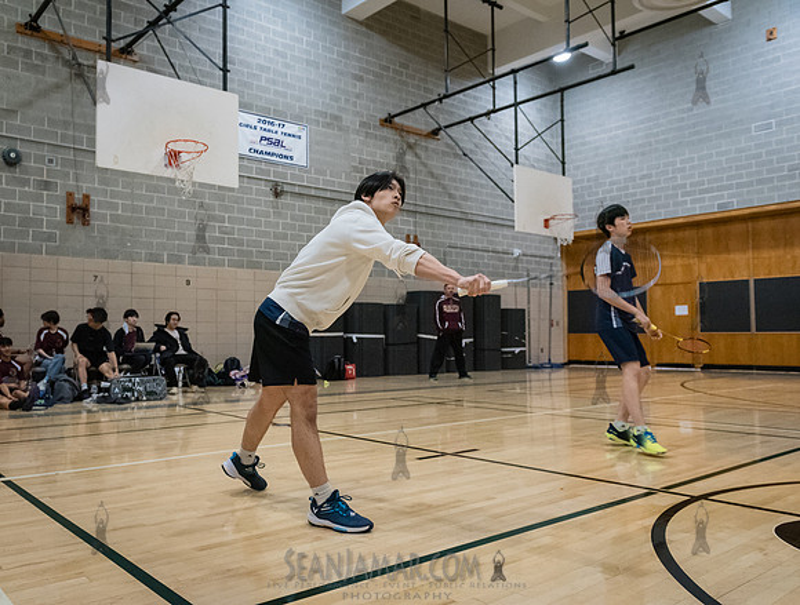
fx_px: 664
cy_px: 308
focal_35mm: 29
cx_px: 316
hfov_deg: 61.5
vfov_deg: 49.0
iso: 8000
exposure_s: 1/400
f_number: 3.5
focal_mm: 24
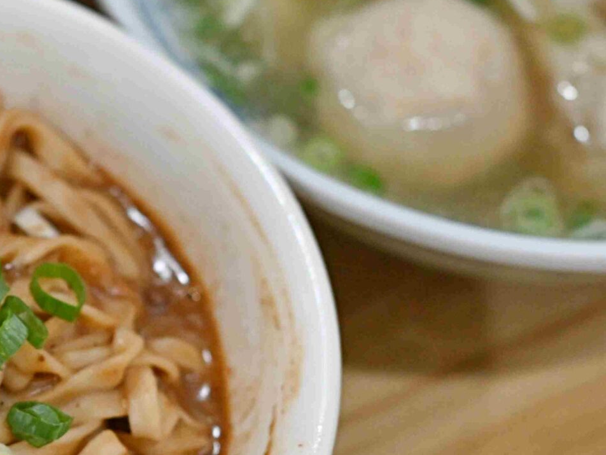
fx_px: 3396
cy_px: 300
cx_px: -157
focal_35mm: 194
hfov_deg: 10.0
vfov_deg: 7.7
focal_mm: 50
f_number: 3.2
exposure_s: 1/200
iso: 720
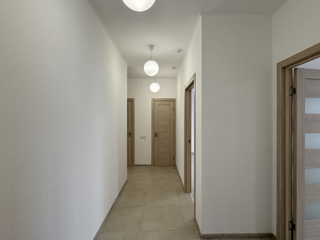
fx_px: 166
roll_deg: -0.4
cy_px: 119
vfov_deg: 71.6
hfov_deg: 87.7
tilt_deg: -0.6
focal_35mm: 18
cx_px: 164
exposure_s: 1/100
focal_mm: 2.22
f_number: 2.2
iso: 250
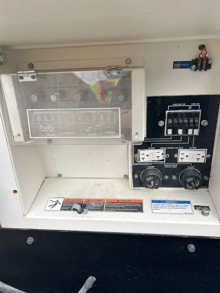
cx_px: 110
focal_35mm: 26
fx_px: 220
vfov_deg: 67.3
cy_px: 146
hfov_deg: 53.1
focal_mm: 5.7
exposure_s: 1/441
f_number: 1.5
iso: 50
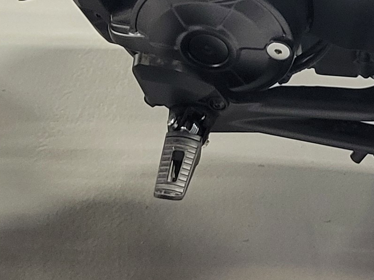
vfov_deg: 10.5
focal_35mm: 131
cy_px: -251
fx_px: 1415
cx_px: 405
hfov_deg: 14.7
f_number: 1.8
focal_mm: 5.4
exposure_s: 1/40
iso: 500
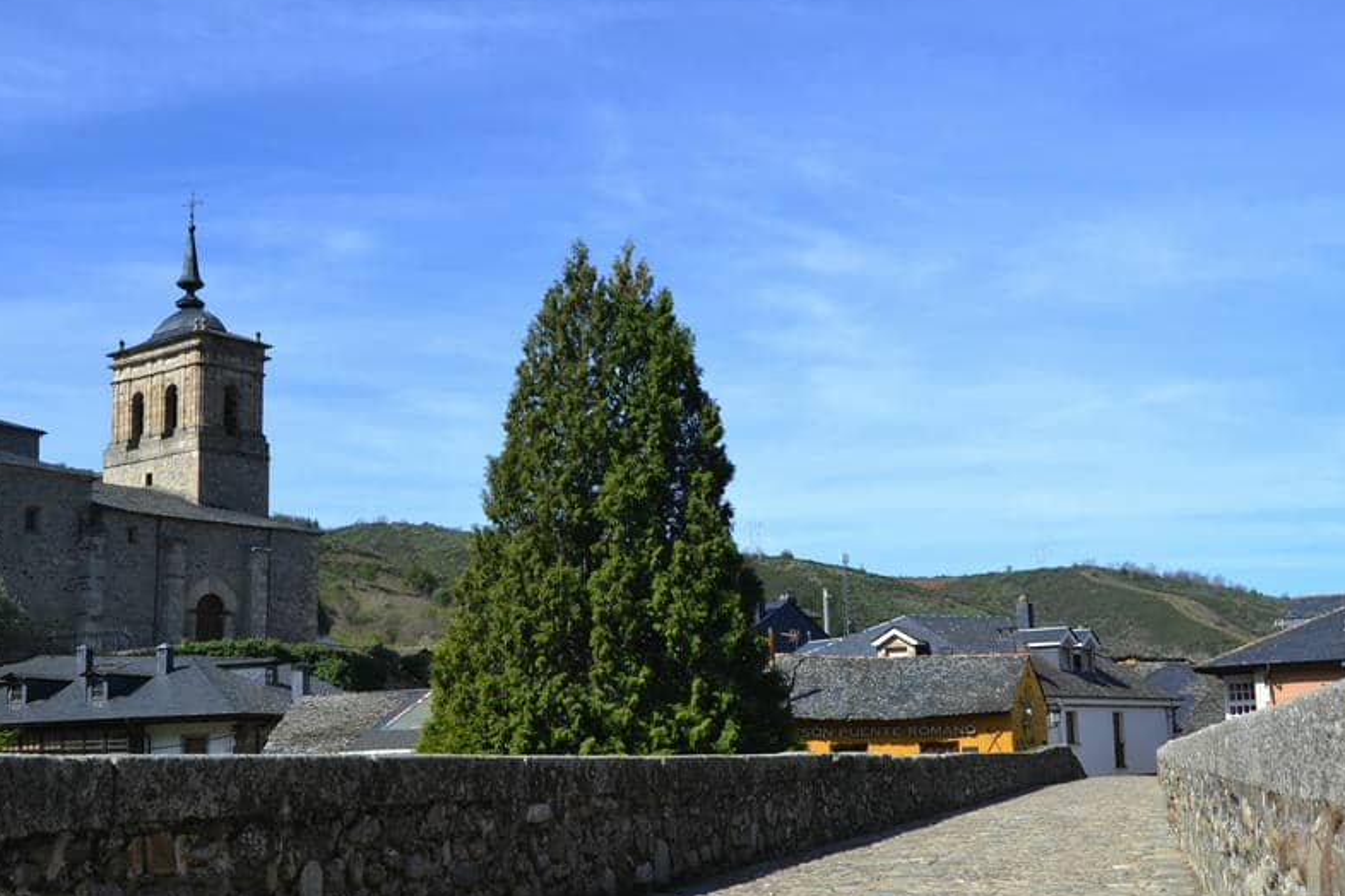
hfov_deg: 45.4
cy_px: 476
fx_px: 1606
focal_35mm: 43
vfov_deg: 31.2
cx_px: 619
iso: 100
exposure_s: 1/200
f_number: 7.1
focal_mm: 22
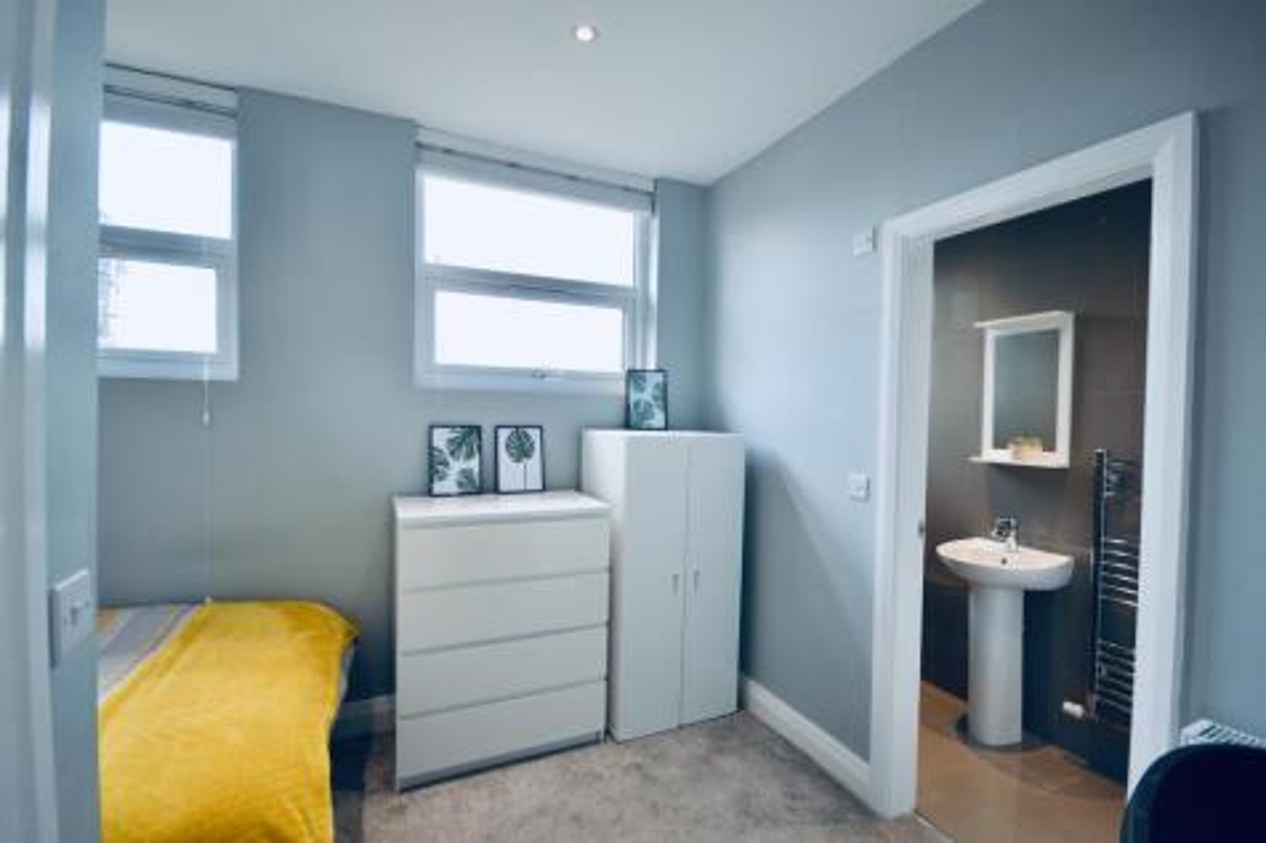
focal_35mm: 15
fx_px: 527
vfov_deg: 77.3
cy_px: 422
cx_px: 633
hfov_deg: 100.4
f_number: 4
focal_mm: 10
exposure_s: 1/60
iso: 450
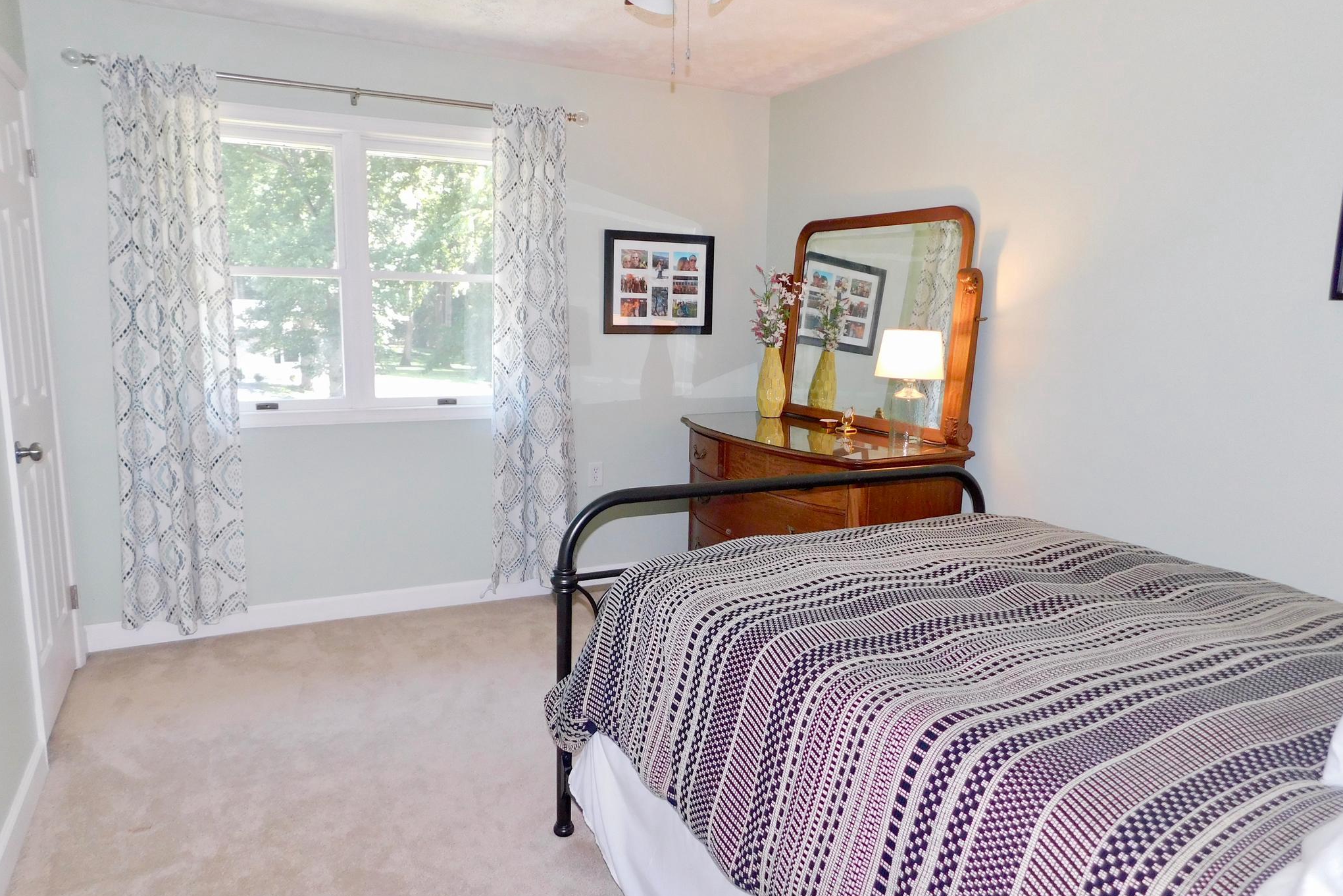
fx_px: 895
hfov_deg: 73.7
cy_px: 467
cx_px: 671
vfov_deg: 53.1
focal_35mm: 24
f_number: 3
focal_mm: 4
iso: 200
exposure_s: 1/30
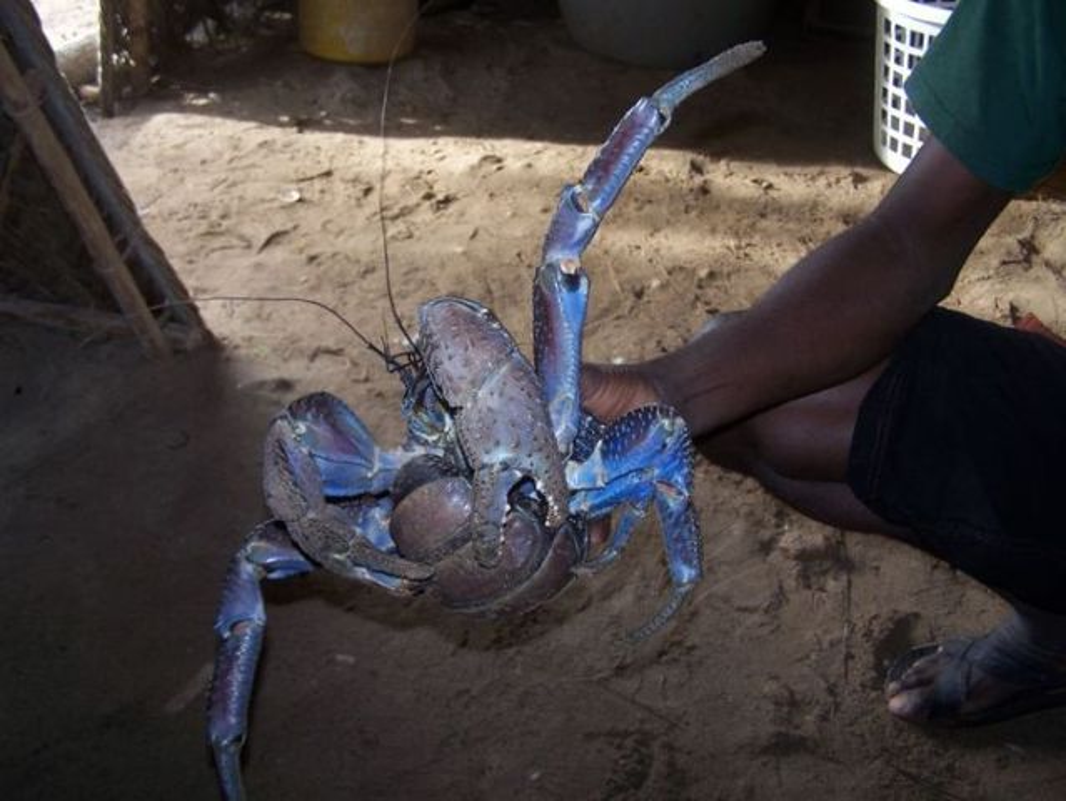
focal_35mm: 38
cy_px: 400
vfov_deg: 37.8
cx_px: 533
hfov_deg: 49.0
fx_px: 1171
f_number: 2.8
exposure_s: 1/60
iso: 80
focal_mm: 6.3
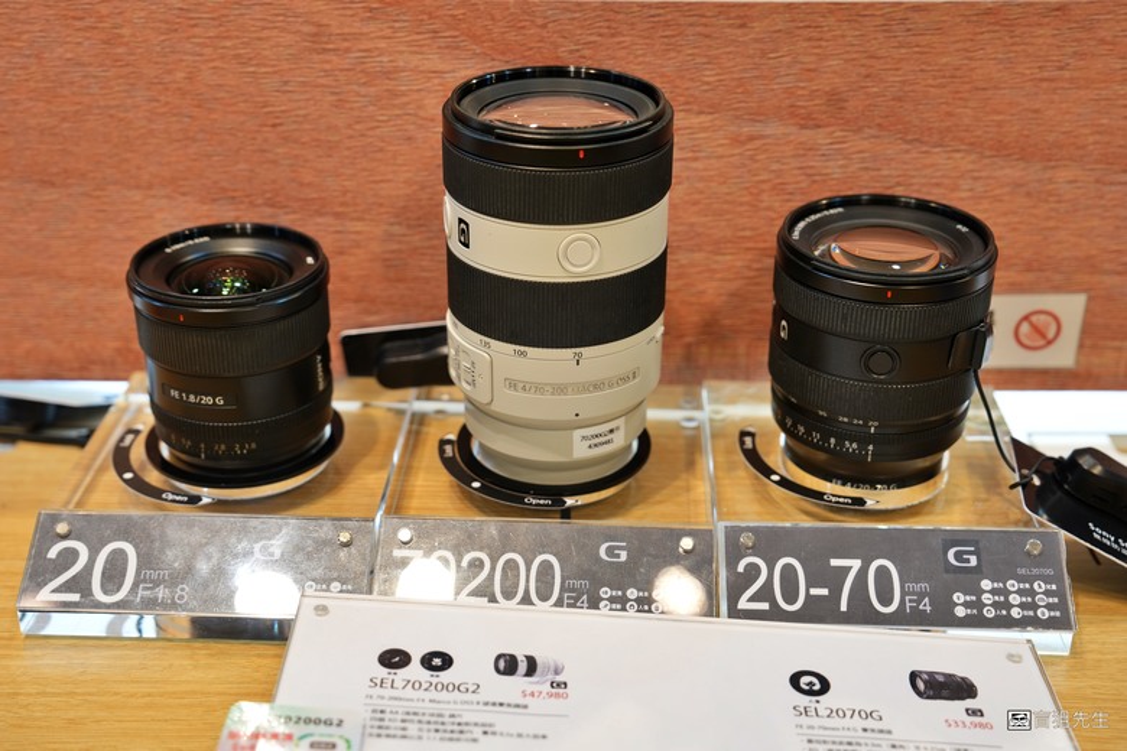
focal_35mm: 49
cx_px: 564
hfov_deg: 40.3
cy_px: 376
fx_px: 1534
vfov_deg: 27.5
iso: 320
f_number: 4
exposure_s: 1/60
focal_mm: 49
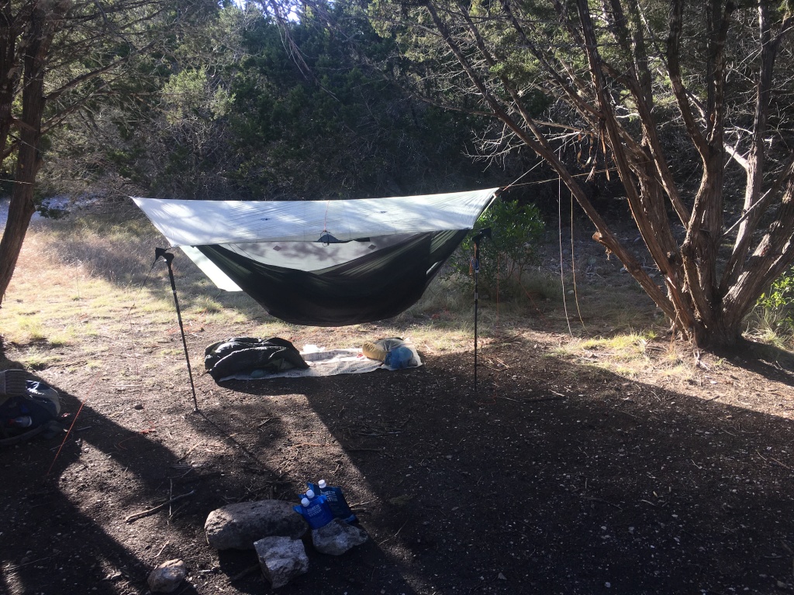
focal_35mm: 29
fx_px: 665
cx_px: 397
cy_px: 298
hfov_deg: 61.7
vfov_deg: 48.2
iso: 25
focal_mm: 4.15
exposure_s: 1/379
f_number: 2.2
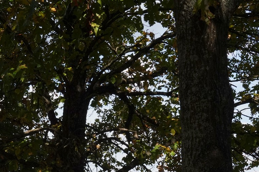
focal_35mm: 120
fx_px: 863
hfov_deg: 16.8
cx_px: 16
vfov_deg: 11.2
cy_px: 210
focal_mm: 45
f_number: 22
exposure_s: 1/200
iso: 800
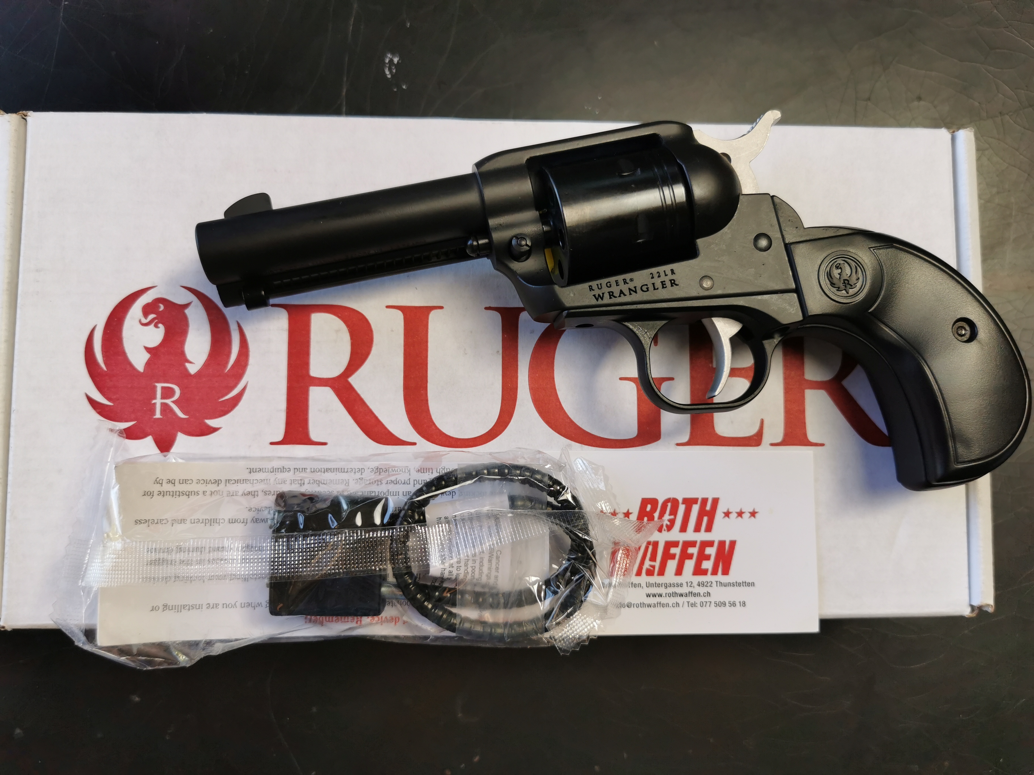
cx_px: 517
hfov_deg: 65.3
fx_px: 807
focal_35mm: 27
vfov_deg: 51.4
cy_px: 388
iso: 50
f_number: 1.6
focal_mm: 5.56
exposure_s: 1/220
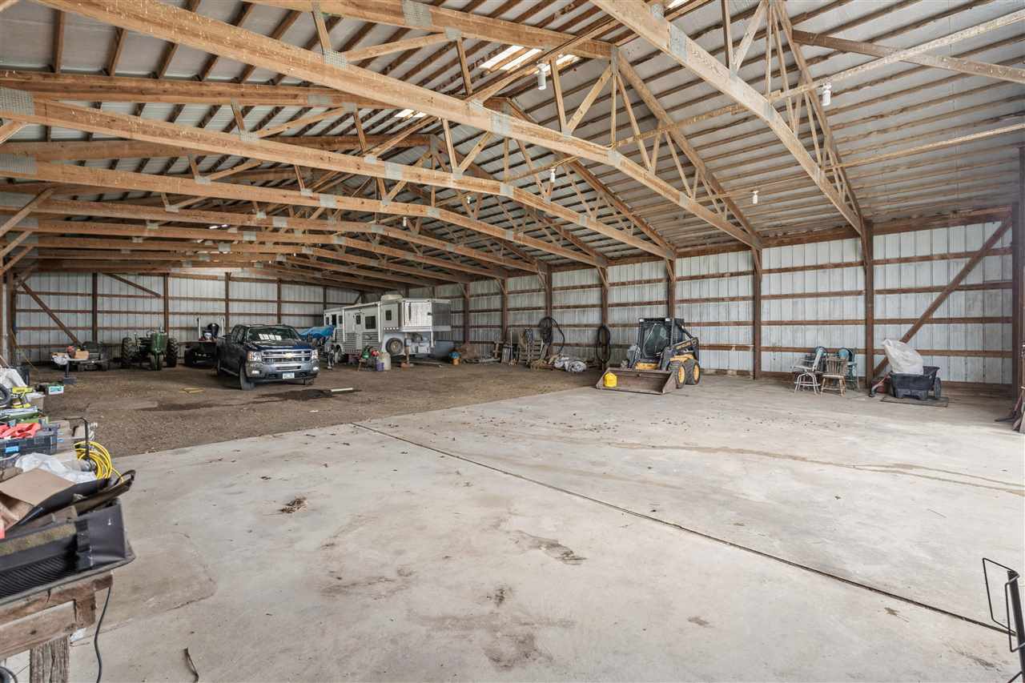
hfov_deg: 96.7
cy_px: 342
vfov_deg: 73.7
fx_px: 455
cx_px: 512
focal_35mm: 16
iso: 500
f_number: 9
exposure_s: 1/6
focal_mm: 16
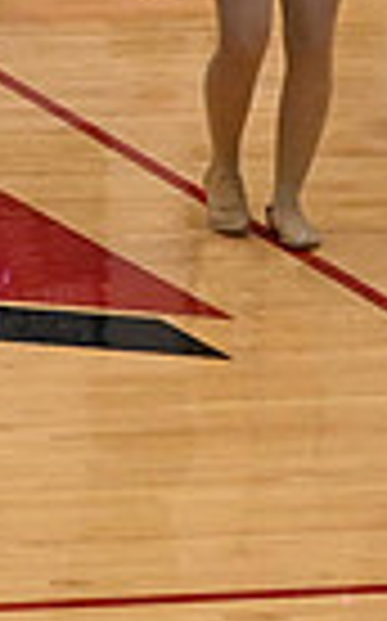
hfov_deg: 2.9
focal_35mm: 449
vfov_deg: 4.7
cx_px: -734
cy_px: -29
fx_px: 7593
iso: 6400
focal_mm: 70
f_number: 4
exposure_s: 1/400
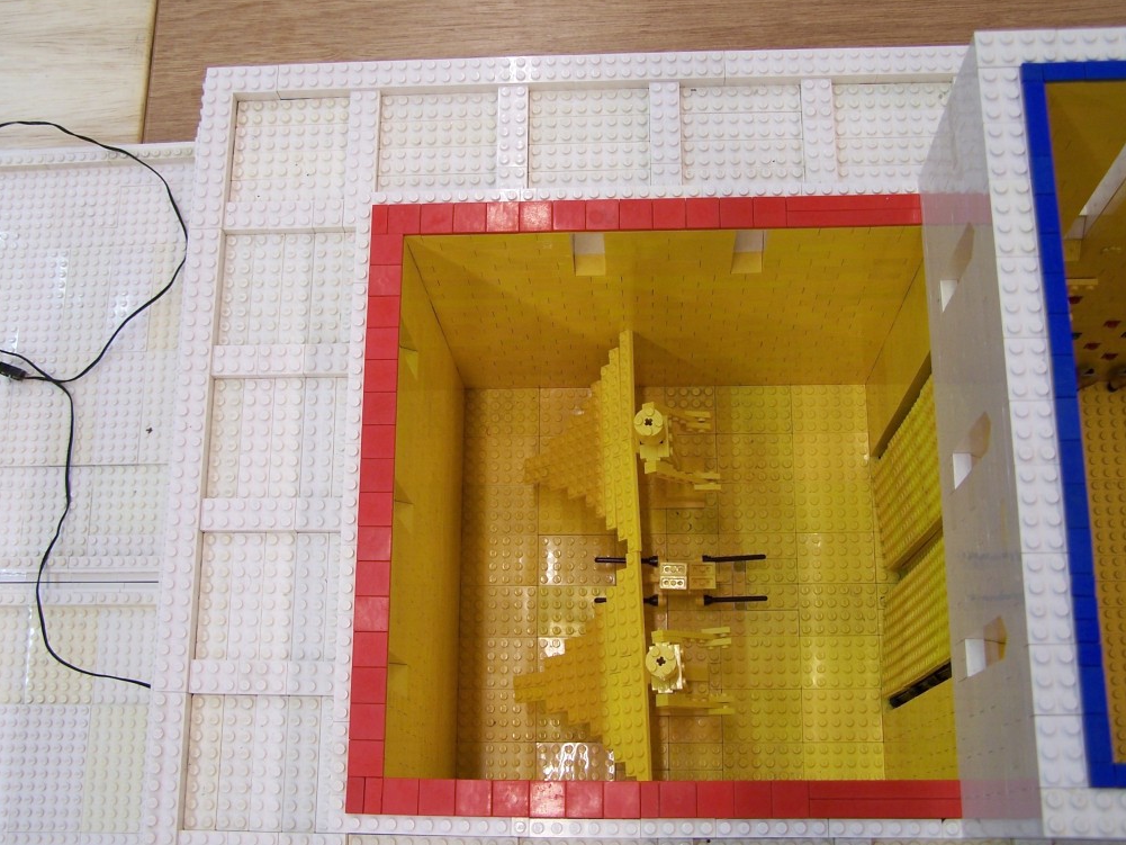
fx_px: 1431
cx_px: 551
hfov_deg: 42.9
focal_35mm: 44
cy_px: 421
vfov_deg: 32.9
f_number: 2.9
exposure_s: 1/8
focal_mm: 7.1
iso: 80
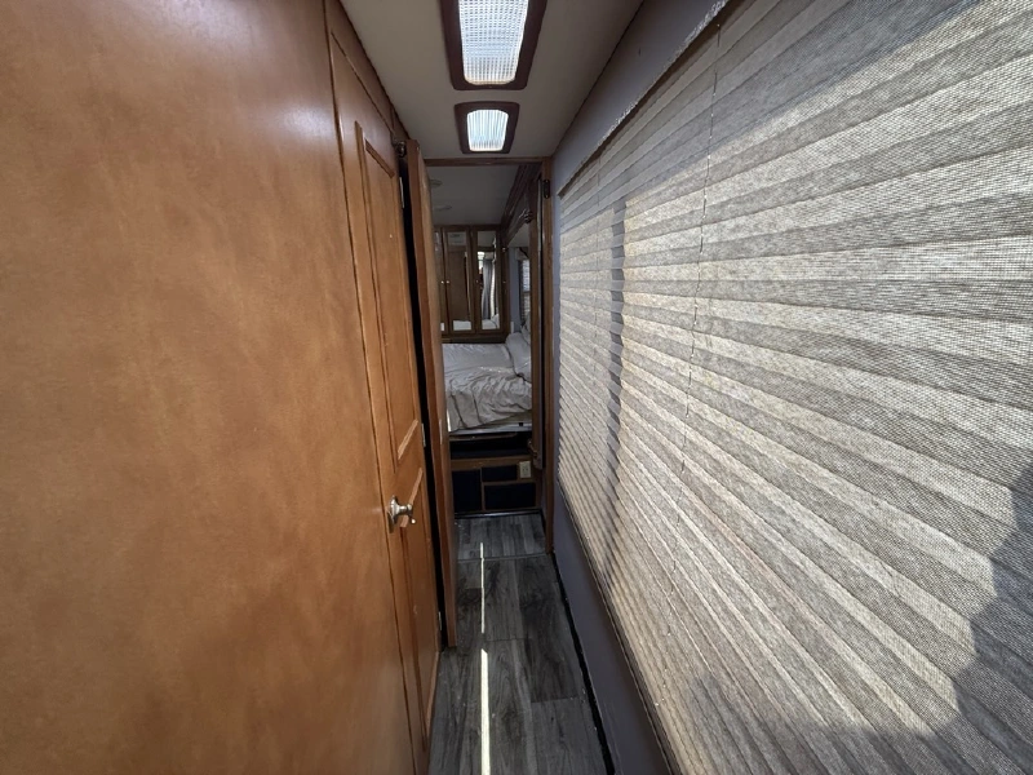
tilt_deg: -14.9
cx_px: 516
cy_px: 388
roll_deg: +1.5
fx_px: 418
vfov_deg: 85.7
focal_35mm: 14
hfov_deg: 102.1
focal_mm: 2.22
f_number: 2.2
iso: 200
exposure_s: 1/121
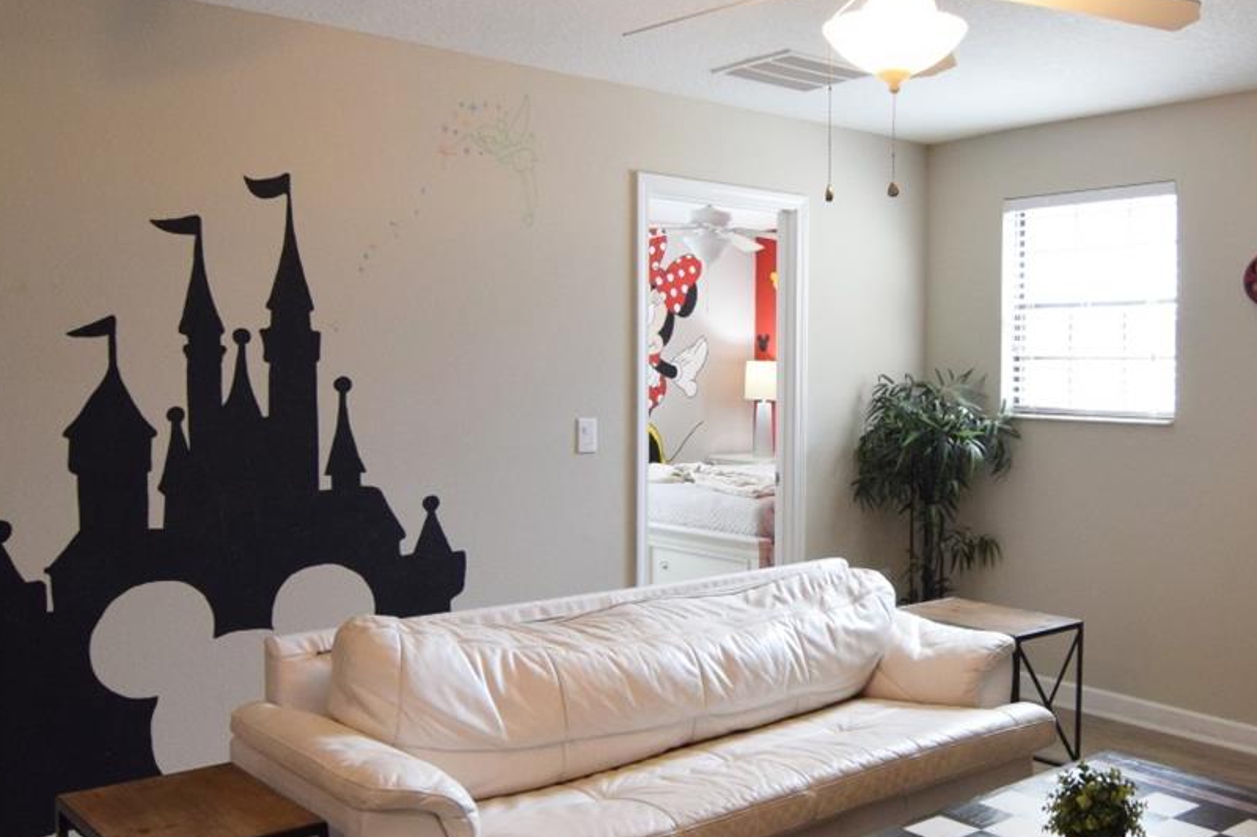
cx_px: 910
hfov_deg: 55.1
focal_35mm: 33
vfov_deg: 39.9
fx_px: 1152
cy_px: 466
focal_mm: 11
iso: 800
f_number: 4
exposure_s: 1/60
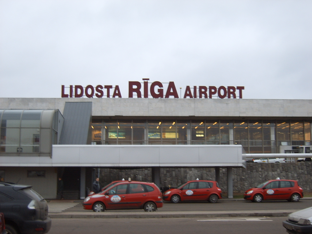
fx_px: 496
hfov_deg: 34.9
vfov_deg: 26.6
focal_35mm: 55
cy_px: 117
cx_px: 156
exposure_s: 1/45
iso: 50
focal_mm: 9.1
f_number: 3.4
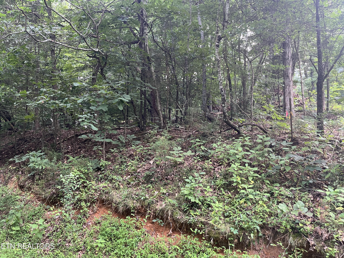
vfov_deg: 53.1
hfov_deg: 67.3
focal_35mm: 26
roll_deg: -3.9
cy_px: 129
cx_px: 172
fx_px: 258
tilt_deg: +7.7
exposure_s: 1/81
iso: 125
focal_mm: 5.1
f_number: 1.6
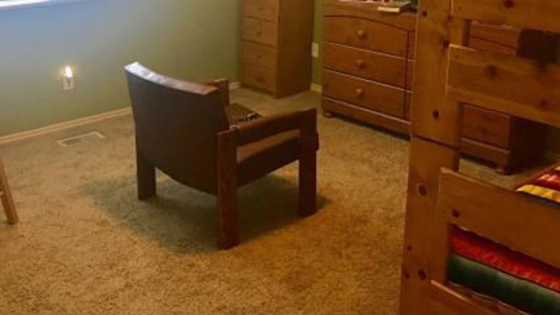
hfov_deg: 45.3
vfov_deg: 26.0
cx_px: 232
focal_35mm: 45
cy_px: 63
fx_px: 668
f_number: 1.8
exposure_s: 1/15
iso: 64
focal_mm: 3.99
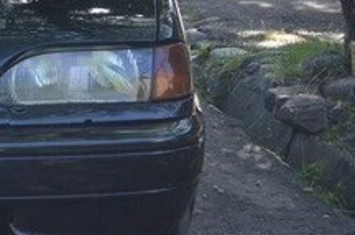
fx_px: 1446
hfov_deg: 13.3
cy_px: 4
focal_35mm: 147
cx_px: -163
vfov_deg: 9.2
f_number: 4.8
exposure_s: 1/640
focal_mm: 32
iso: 800
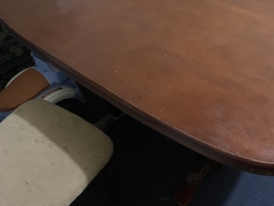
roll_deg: -1.9
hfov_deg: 47.3
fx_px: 309
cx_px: 174
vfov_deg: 36.7
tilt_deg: -44.0
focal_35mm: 39
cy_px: 79
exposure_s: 1/30
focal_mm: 4.2
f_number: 1.6
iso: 1000
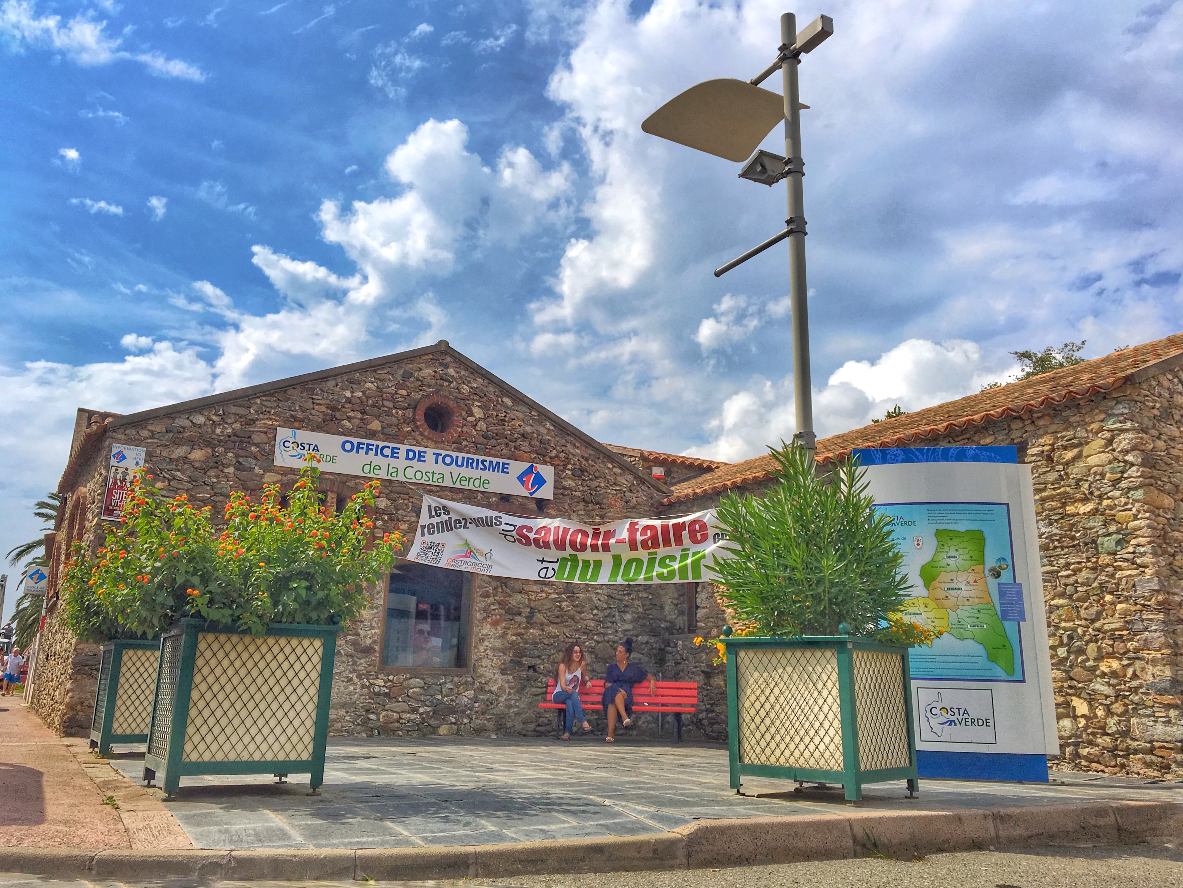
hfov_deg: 61.7
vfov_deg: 48.2
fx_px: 991
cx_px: 592
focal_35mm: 29
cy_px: 444
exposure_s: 1/3846
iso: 25
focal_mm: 4.15
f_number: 2.2
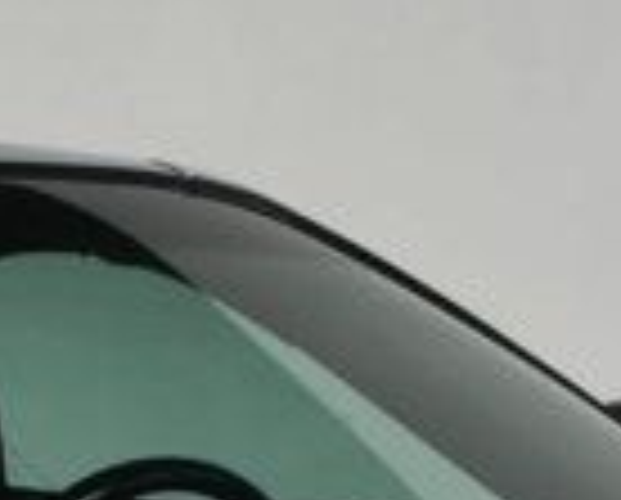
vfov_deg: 5.5
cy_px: 1342
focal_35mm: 271
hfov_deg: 7.1
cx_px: 207
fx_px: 4991
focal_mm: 26
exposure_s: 1/160
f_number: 11
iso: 100
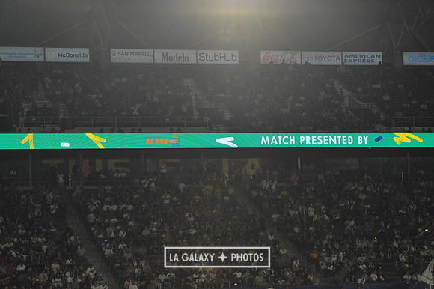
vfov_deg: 11.0
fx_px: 1506
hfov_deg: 16.4
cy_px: 144
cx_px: 217
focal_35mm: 125
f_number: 13
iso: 3200
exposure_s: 1/500
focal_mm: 125
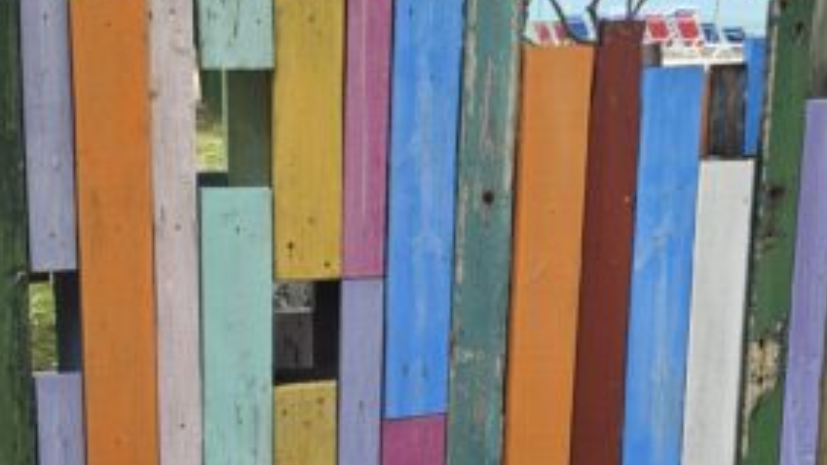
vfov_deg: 17.6
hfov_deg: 30.9
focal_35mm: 68
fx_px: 1491
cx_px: 321
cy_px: 330
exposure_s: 1/709
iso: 25
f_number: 1.8
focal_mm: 5.4
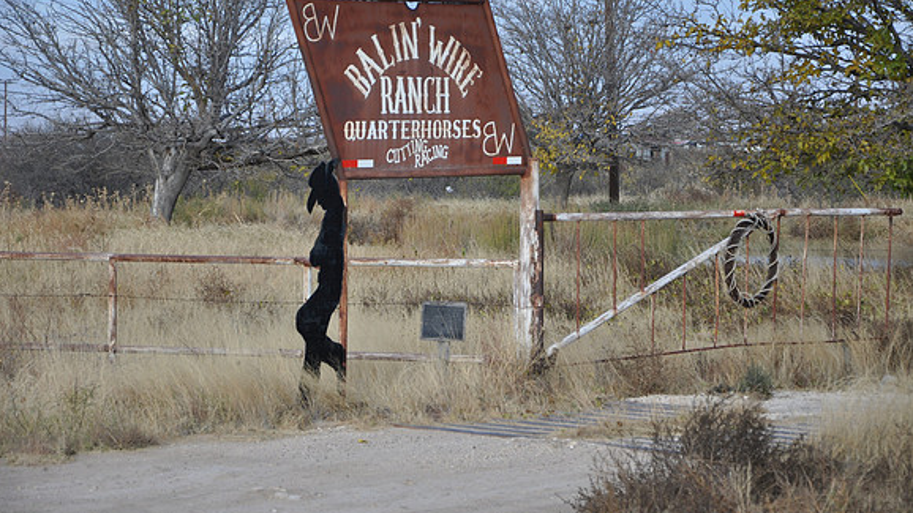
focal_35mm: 126
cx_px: 456
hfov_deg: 17.0
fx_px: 3050
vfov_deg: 9.6
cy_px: 234
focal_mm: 80
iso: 200
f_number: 5.6
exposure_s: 1/125
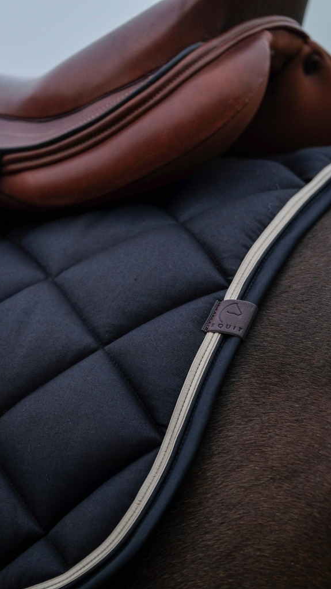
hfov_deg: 4.4
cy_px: 294
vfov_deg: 7.9
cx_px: 141
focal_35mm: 274
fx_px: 4275
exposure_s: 1/180
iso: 800
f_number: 4
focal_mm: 174
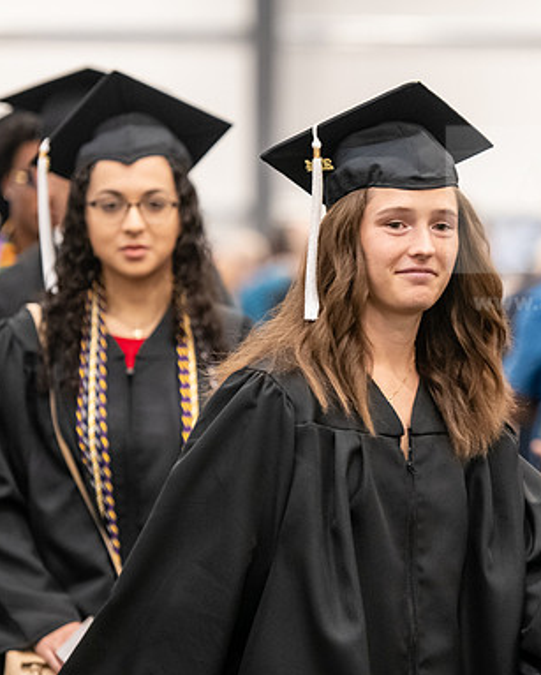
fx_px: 4118
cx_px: 393
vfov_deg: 9.4
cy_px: 339
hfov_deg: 7.5
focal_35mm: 206
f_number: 3.2
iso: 3200
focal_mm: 145
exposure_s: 1/200
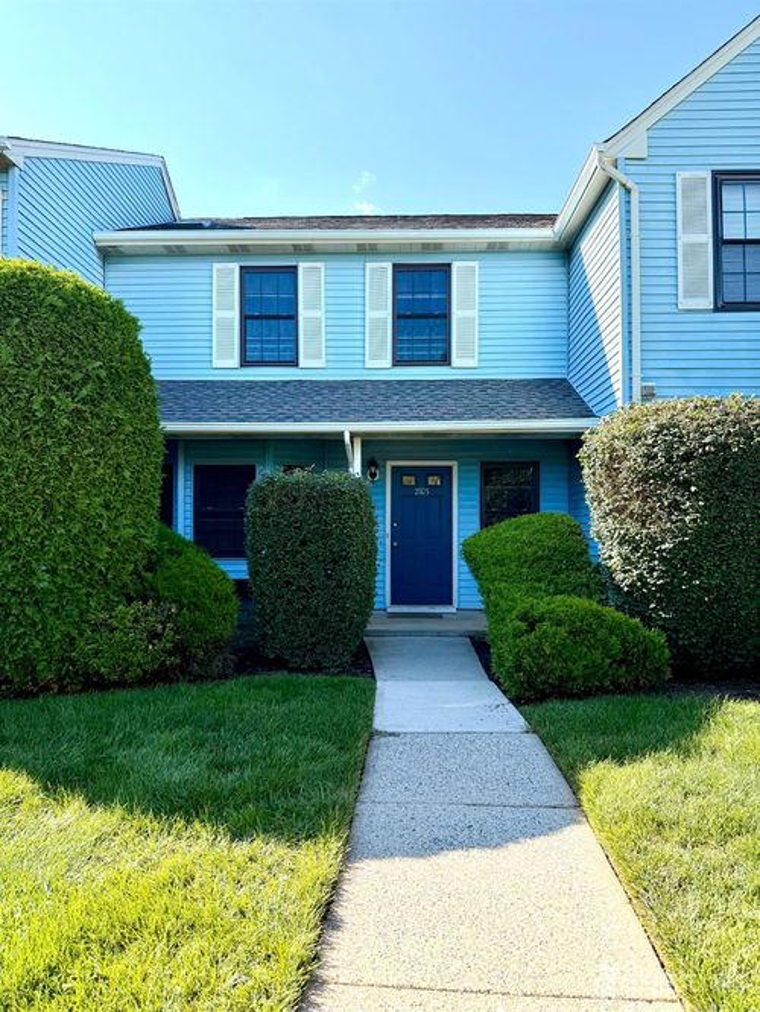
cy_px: 506
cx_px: 380
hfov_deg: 56.8
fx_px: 702
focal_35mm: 24
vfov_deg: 71.6
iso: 100
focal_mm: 6.76
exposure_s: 1/2370
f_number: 1.78
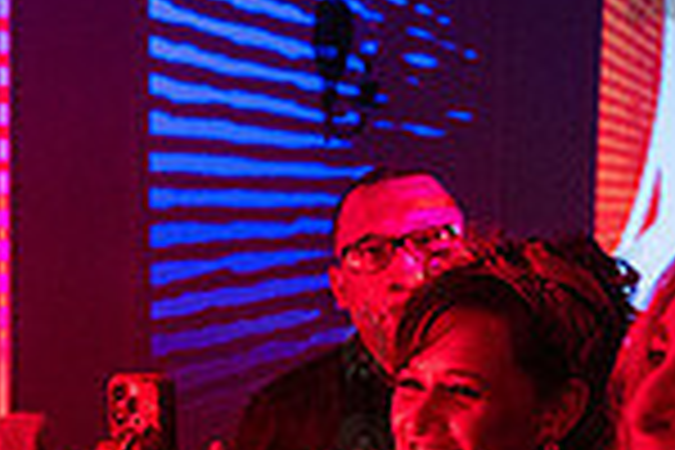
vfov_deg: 11.9
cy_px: 594
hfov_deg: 17.1
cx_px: -220
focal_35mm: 112
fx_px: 2100
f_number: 2.8
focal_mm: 29
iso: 12800
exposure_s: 1/200
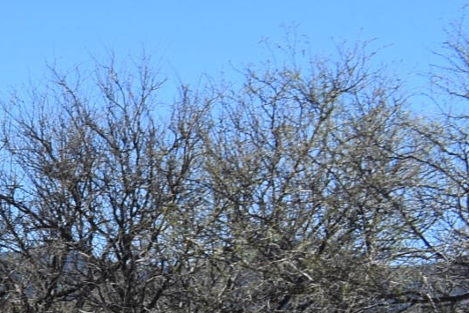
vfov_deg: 8.0
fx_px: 2201
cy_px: 386
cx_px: -788
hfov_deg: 10.0
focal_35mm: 169
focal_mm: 20
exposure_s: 1/250
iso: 100
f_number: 8
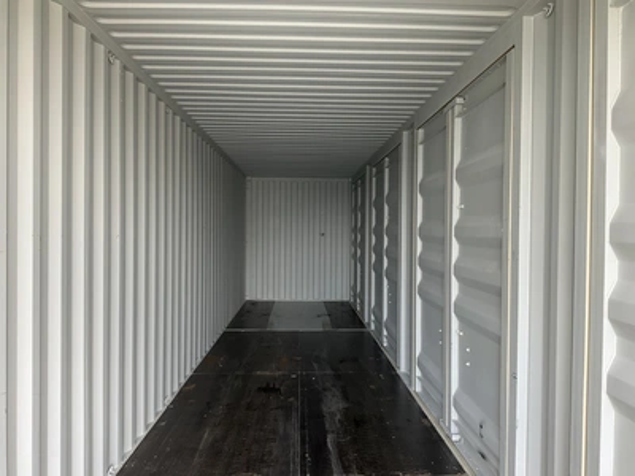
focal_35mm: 29
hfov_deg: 61.7
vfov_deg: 48.2
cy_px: 238
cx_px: 318
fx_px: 532
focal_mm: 3
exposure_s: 1/122
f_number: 1.8
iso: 64
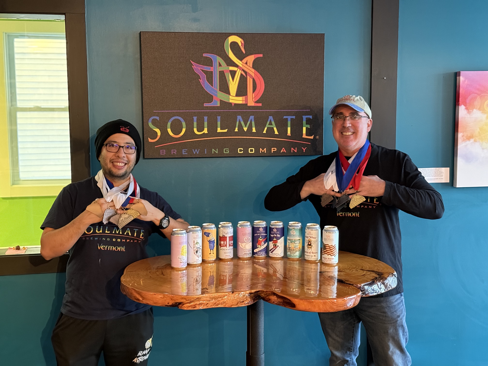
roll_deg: +0.6
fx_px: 677
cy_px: 183
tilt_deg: -6.6
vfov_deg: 30.3
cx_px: 244
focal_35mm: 48
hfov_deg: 39.7
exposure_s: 1/30
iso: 640
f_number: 1.78
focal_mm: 6.76
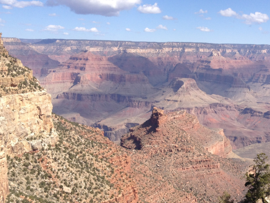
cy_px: 130
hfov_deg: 33.1
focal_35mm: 57
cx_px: 202
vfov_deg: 25.6
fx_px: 444
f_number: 2.4
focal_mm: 4.28
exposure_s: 1/1672
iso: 50
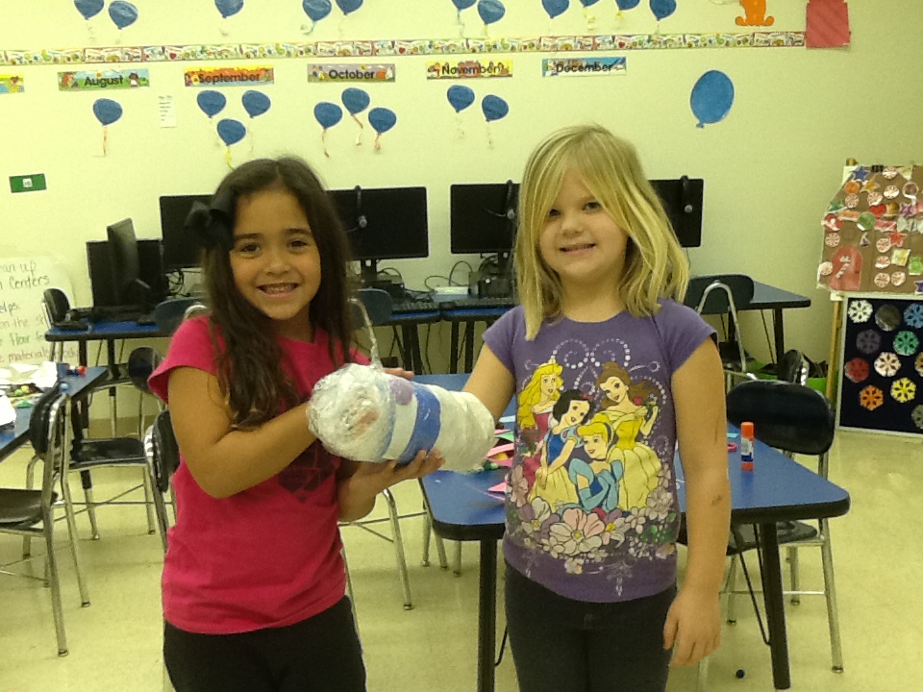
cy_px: 346
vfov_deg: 32.9
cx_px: 462
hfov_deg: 42.9
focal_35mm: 44
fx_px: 1173
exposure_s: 1/30
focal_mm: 2.03
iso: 100
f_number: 2.4
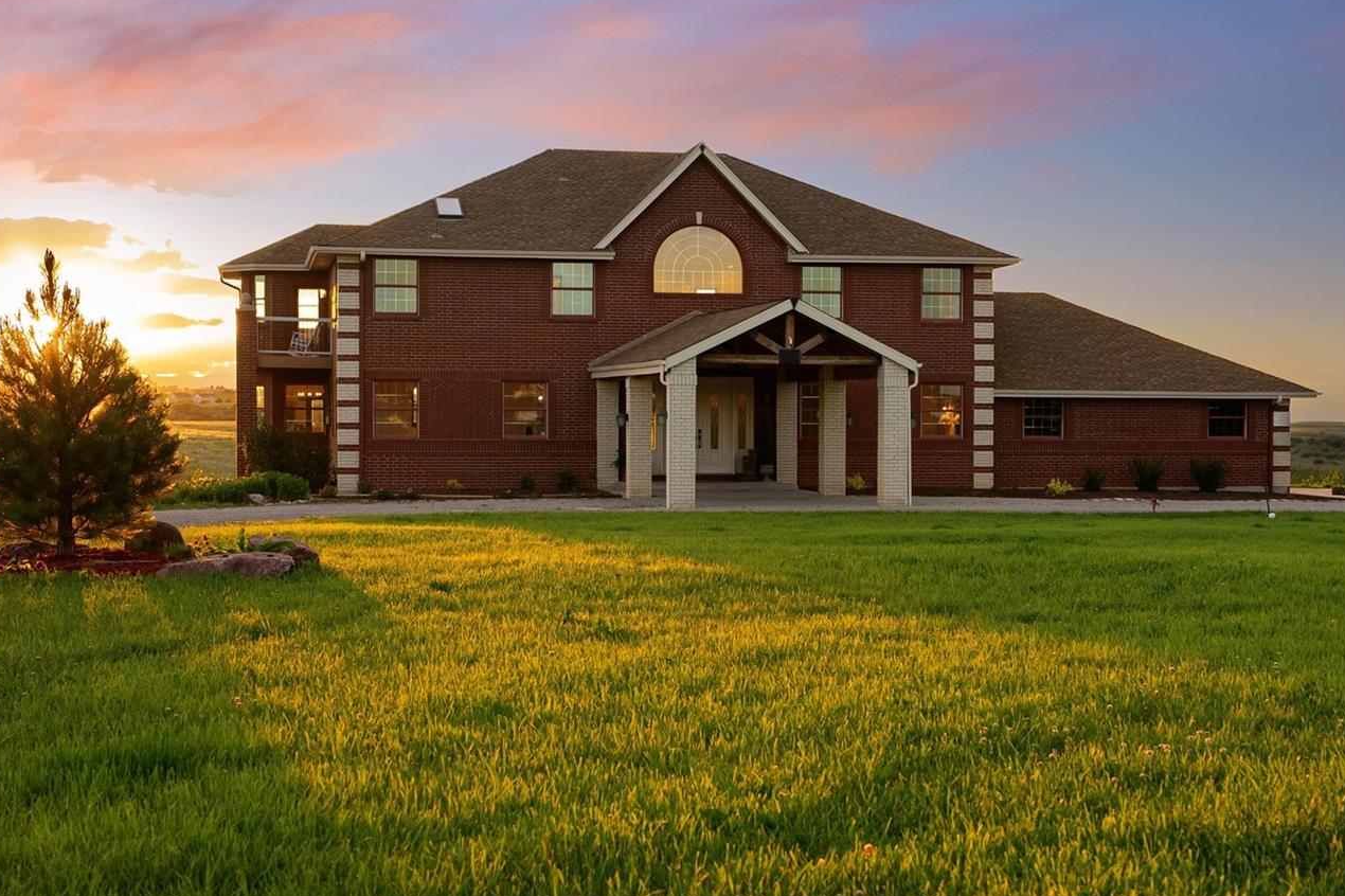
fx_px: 2353
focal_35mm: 63
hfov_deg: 31.9
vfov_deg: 21.6
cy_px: 467
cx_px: 750
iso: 200
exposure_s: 1/125
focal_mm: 50
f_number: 5.6
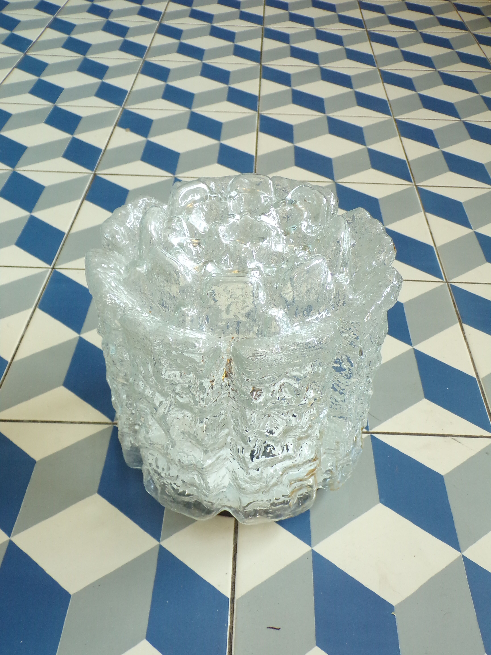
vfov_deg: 56.8
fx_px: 605
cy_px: 328
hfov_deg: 44.2
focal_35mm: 32
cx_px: 246
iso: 200
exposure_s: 1/25
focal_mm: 5.8
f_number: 3.2
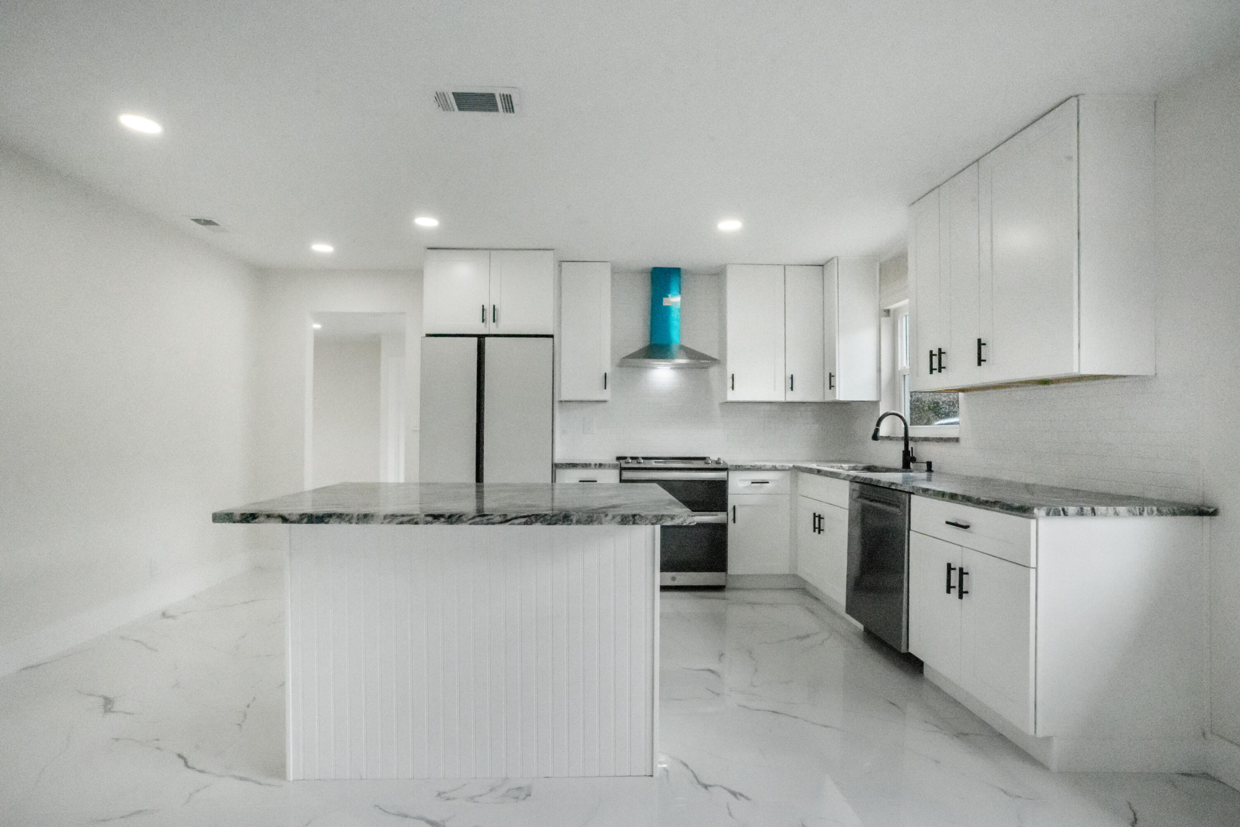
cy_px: 414
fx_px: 551
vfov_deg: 73.7
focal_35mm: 16
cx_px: 620
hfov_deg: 96.7
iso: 25600
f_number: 18
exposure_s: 1/800
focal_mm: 16
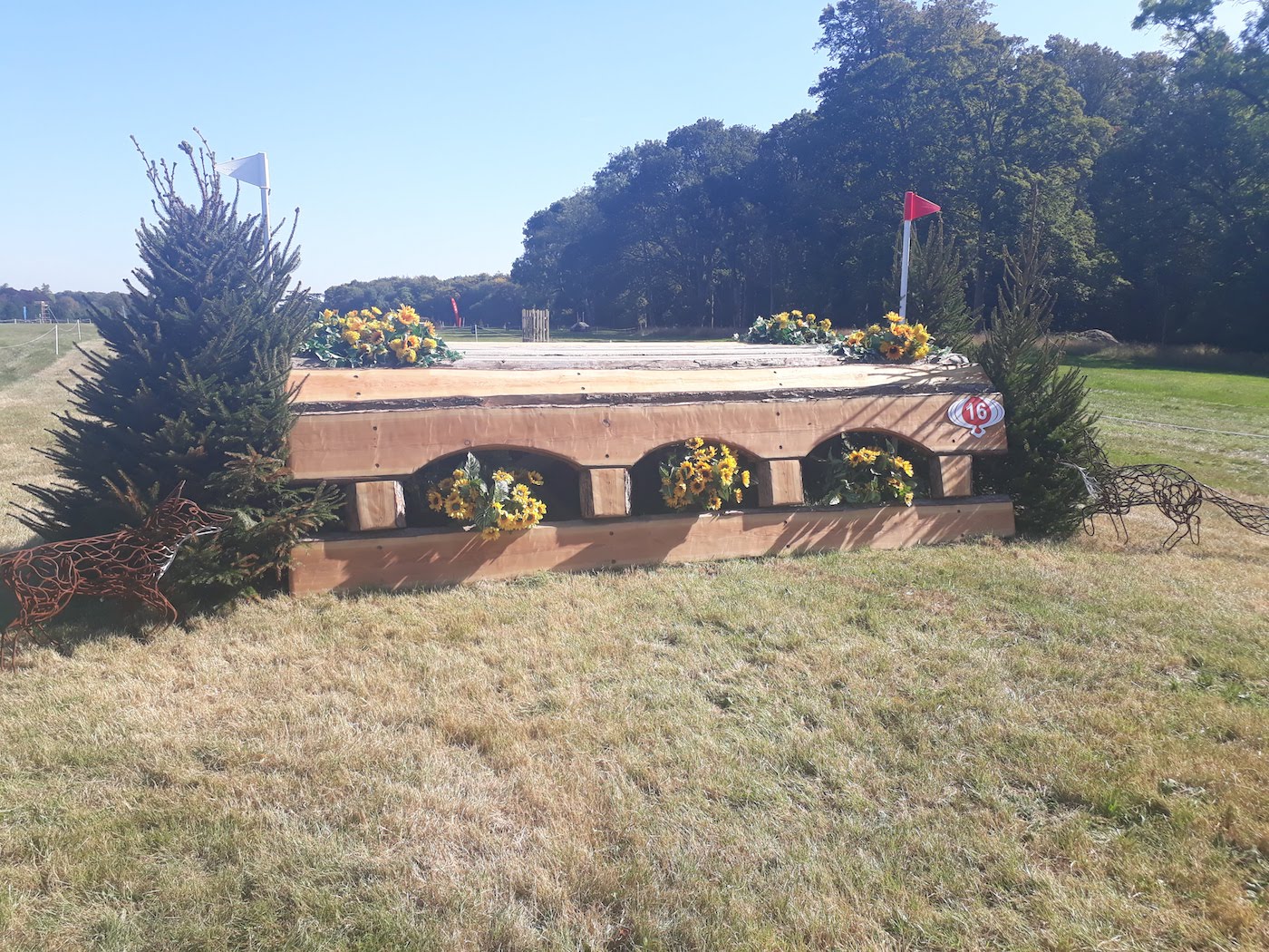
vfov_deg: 51.4
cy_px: 476
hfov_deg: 65.3
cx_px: 634
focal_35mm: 27
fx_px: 990
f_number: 1.9
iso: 40
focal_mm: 3.6
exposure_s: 1/755
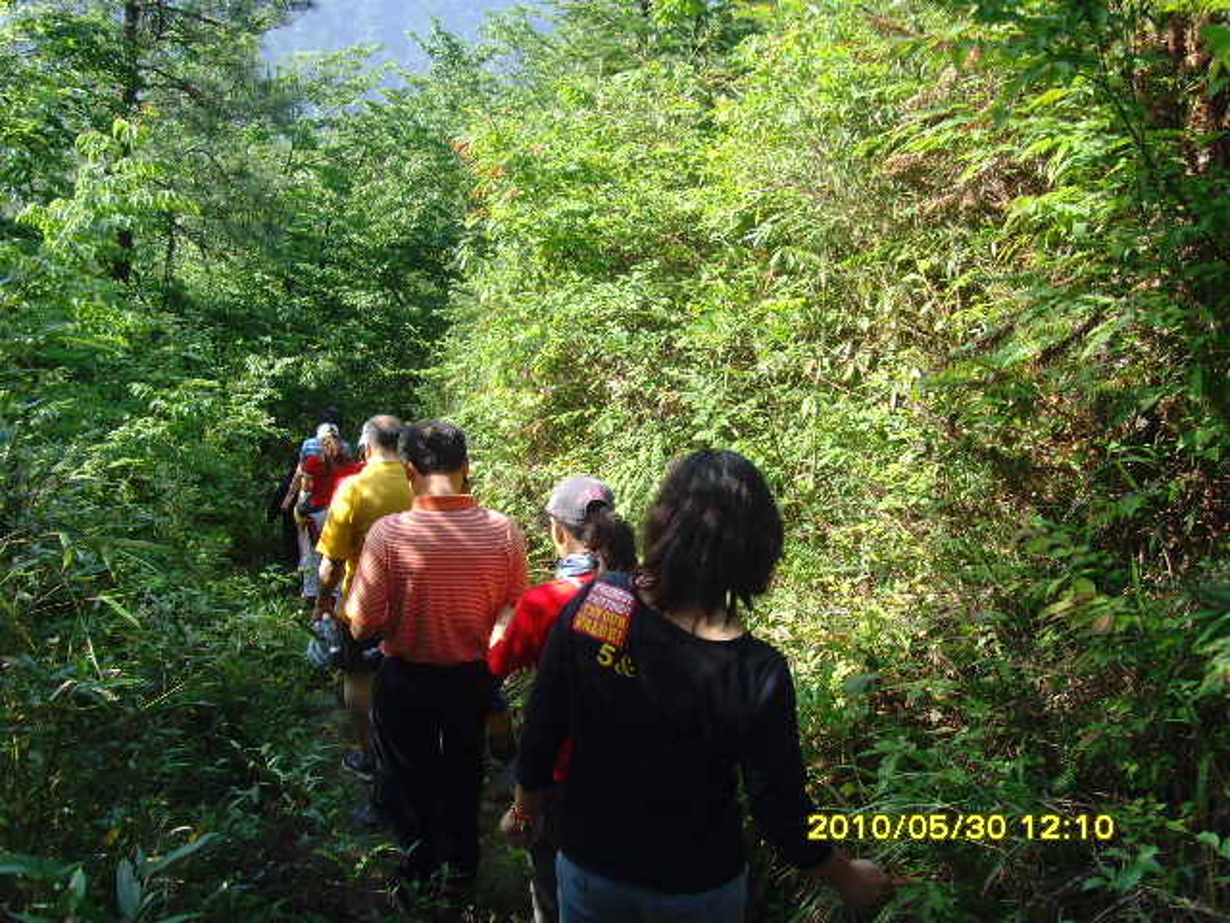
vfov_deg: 36.8
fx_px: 1386
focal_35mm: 39
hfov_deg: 47.9
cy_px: 462
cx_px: 615
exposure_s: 1/180
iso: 80
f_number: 3.5
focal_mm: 6.6
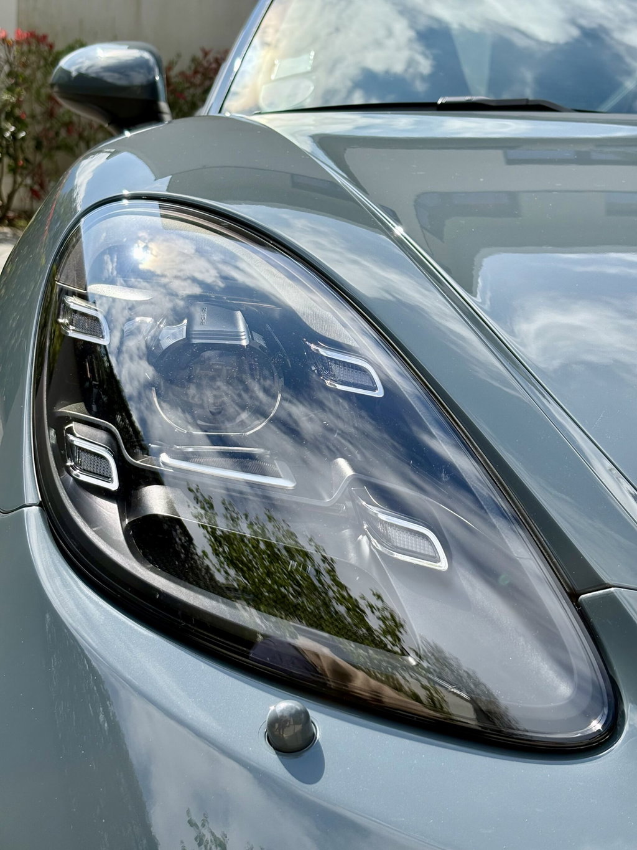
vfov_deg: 36.8
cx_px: 318
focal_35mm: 52
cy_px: 425
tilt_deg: -11.9
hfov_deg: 28.0
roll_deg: -3.7
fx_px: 1276
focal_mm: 5.96
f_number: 1.6
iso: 32
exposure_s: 1/2075
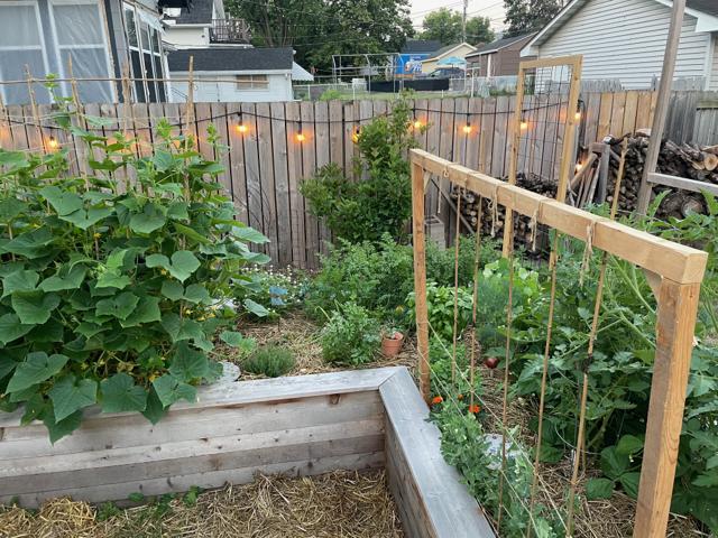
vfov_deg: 53.1
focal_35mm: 26
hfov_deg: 67.3
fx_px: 539
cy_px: 269
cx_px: 359
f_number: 1.6
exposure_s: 1/60
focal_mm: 4.2
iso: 160
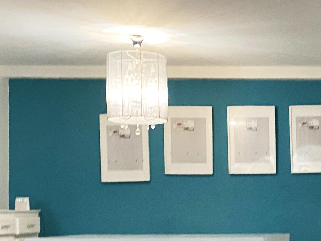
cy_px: 292
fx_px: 677
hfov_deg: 25.4
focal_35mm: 73
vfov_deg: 19.0
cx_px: 319
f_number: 1.8
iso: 320
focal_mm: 4.25
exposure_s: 1/50
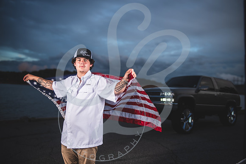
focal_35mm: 31
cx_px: 123
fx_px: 212
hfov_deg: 60.3
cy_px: 82
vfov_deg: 42.3
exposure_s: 1/500
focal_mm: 31
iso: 100
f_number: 2.8
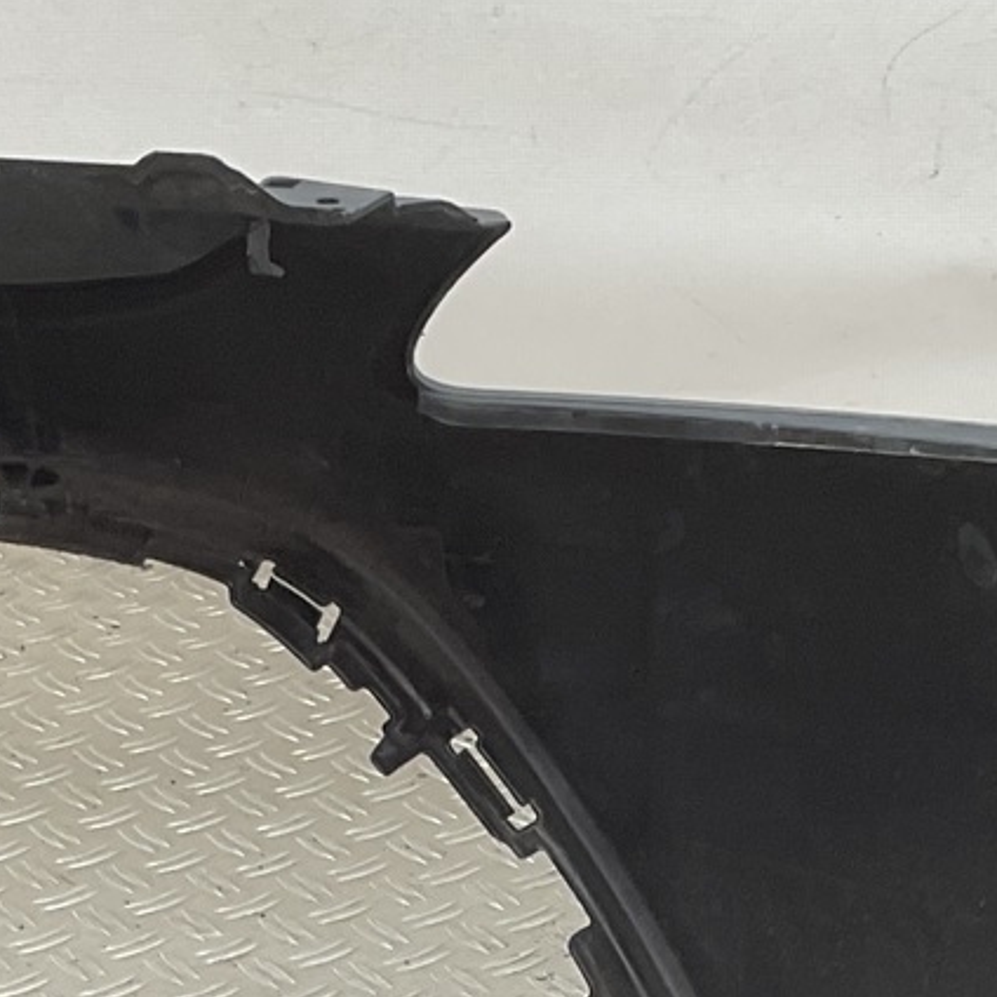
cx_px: 402
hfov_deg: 14.3
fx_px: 3975
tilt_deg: -33.1
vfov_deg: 13.7
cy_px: 1312
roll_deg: +1.4
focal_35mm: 122
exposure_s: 1/100
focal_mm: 3
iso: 20
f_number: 1.8
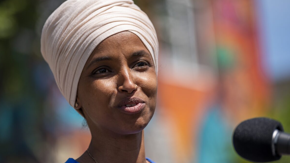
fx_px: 1177
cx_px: 145
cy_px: 90
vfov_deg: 7.9
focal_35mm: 153
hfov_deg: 14.0
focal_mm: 145
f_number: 2.8
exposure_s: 1/5000
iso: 160
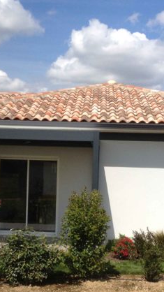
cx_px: 79
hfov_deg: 17.2
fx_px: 541
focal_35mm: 70
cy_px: 178
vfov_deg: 30.1
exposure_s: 1/1727
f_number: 2.4
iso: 50
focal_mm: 4.28
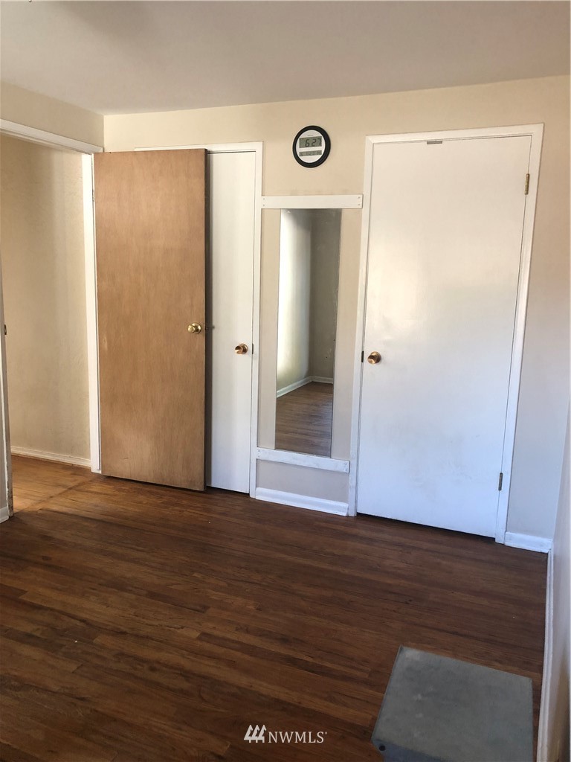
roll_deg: -1.6
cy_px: 381
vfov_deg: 63.4
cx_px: 286
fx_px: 616
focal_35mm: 28
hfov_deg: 49.7
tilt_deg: -8.3
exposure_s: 1/15
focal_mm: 3.99
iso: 50
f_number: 1.8
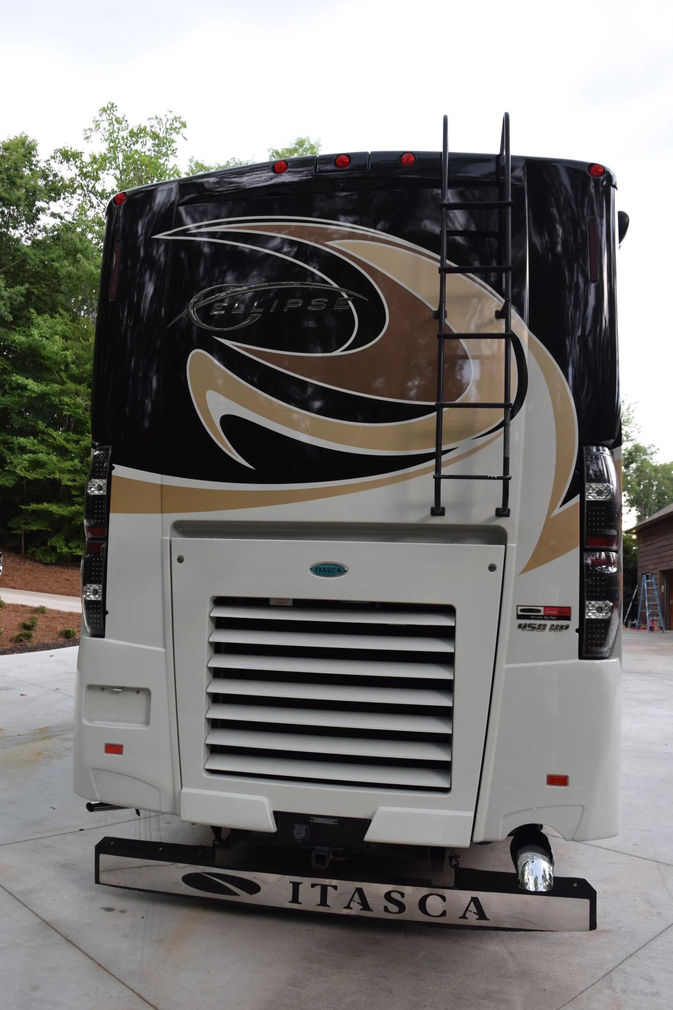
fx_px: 757
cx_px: 336
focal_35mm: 27
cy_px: 505
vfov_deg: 67.4
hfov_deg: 47.9
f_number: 5
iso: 400
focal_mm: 18
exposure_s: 1/100
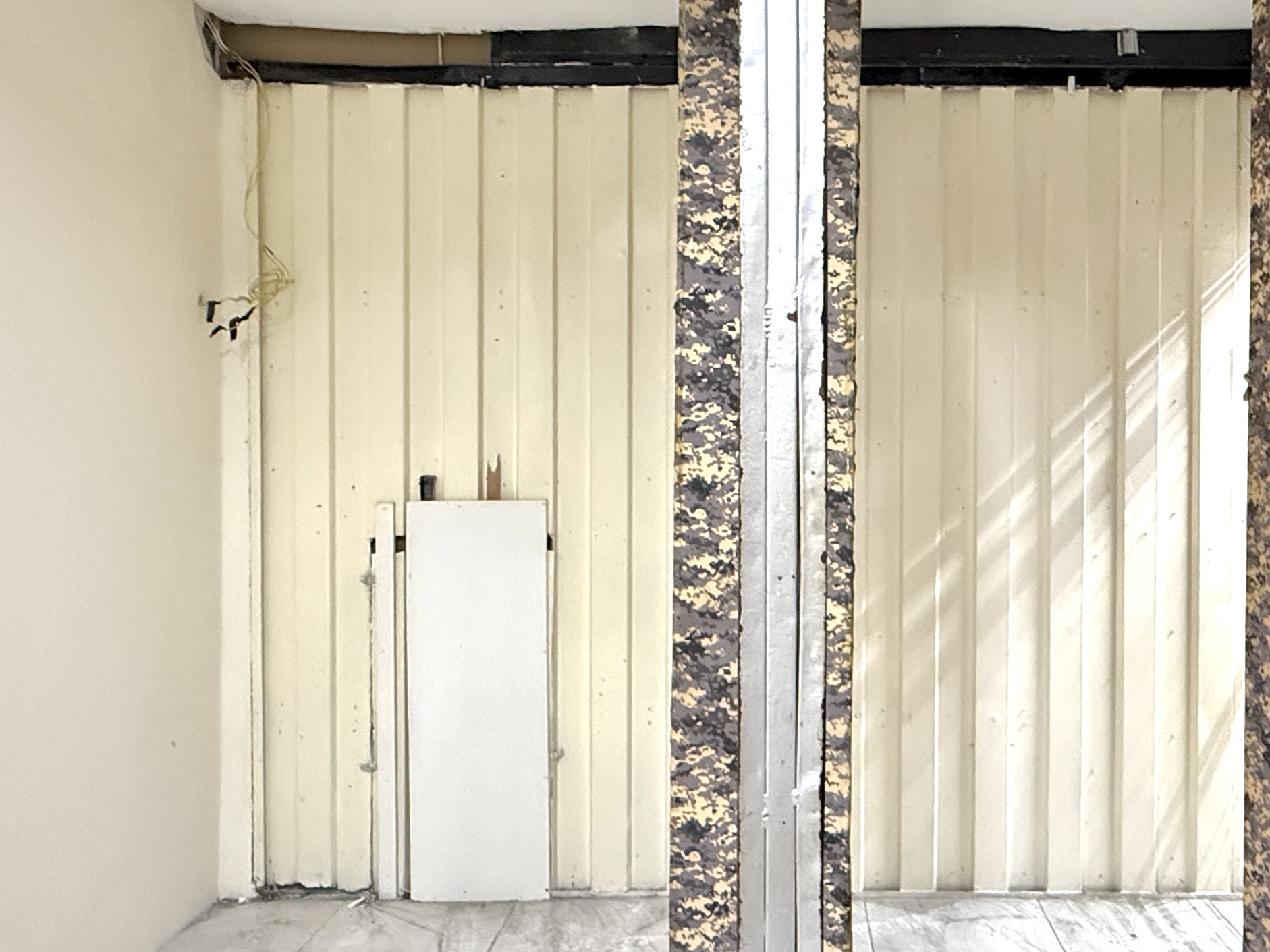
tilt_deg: -0.5
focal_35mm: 30
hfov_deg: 59.1
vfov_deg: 46.7
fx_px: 1101
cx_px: 808
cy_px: 440
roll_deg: -0.1
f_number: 2.2
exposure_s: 1/40
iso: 1000
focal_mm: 2.22
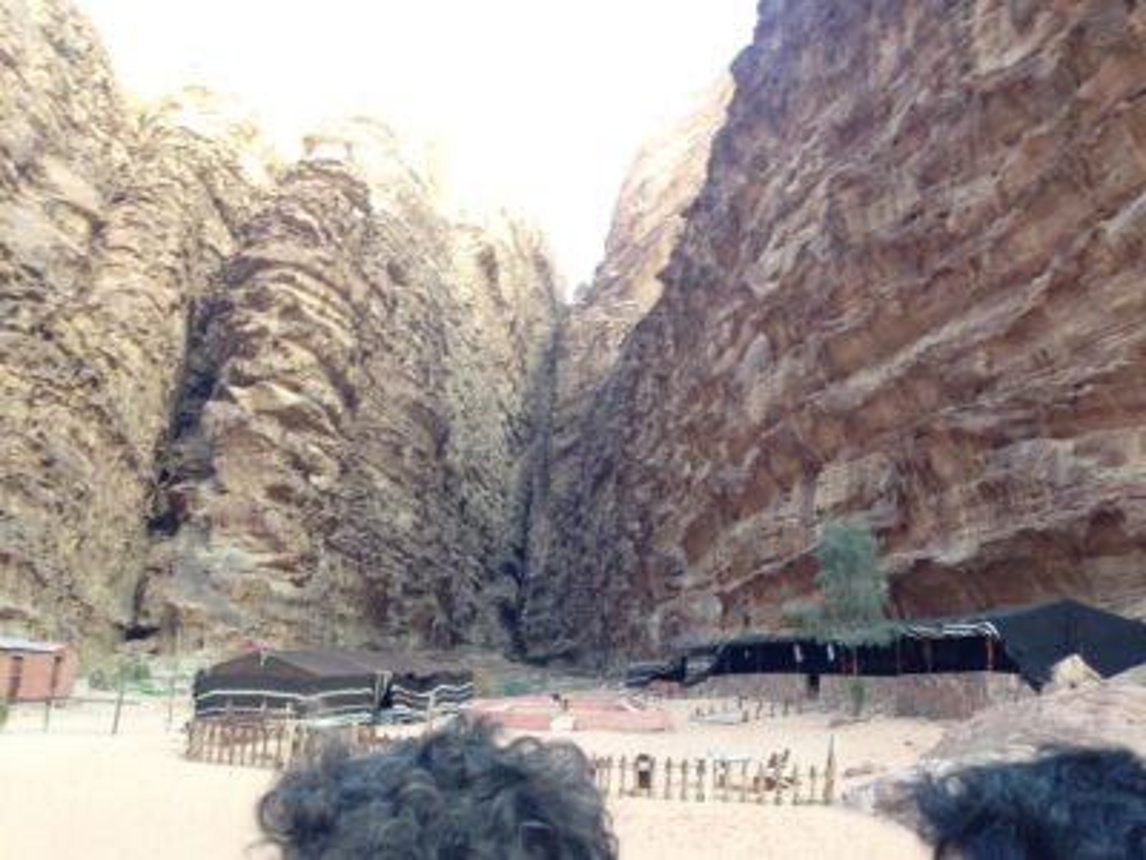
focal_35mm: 33
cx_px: 573
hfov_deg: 55.4
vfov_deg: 42.9
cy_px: 430
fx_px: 1093
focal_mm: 4.12
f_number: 2.4
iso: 64
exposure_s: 1/40
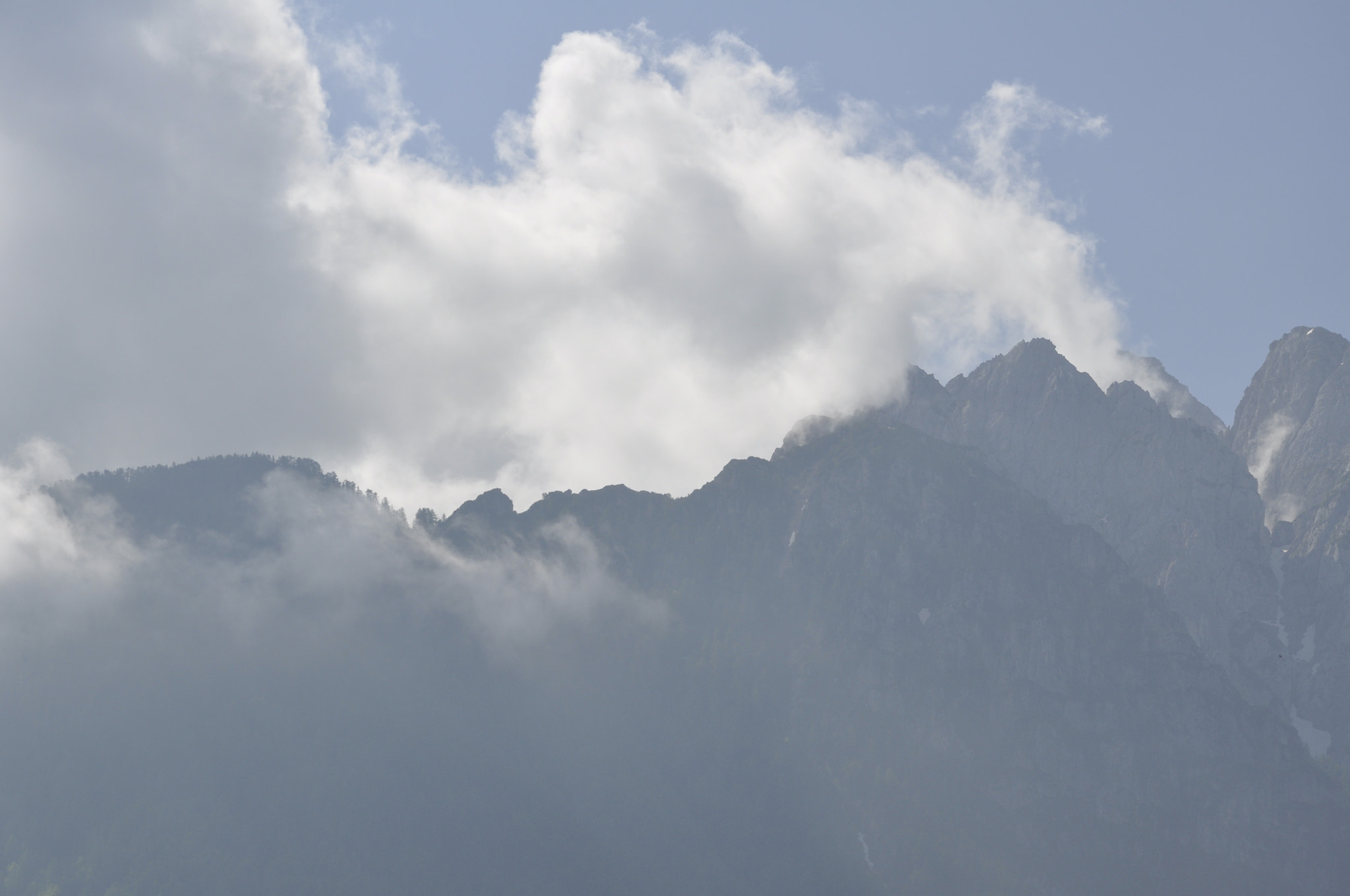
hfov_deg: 15.2
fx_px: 5056
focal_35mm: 135
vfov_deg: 10.1
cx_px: 675
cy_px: 448
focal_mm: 90
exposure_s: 1/640
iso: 200
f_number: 13
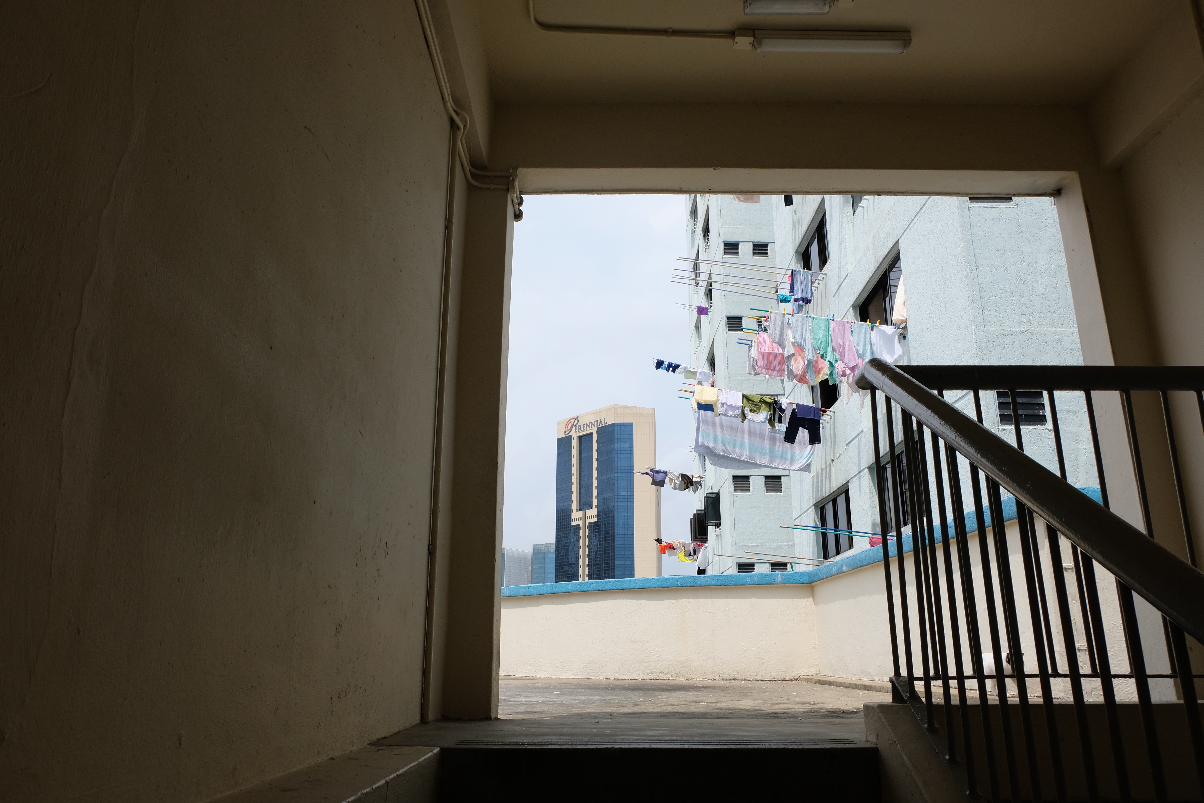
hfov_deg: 69.4
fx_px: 869
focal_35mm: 26
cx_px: 602
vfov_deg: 49.6
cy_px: 402
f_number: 8
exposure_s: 1/640
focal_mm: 17.5
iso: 400
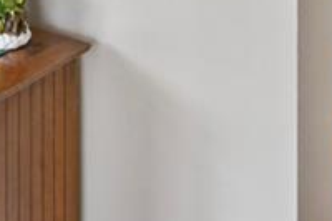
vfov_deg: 13.6
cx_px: -261
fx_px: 756
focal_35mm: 82
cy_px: -252
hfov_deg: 19.1
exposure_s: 1/60
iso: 400
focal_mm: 16
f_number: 11
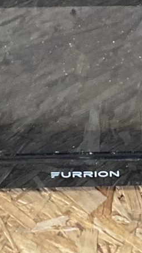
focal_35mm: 142
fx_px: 951
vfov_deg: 14.5
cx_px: 148
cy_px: -74
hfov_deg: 8.5
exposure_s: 1/30
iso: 250
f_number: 1.8
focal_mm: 3
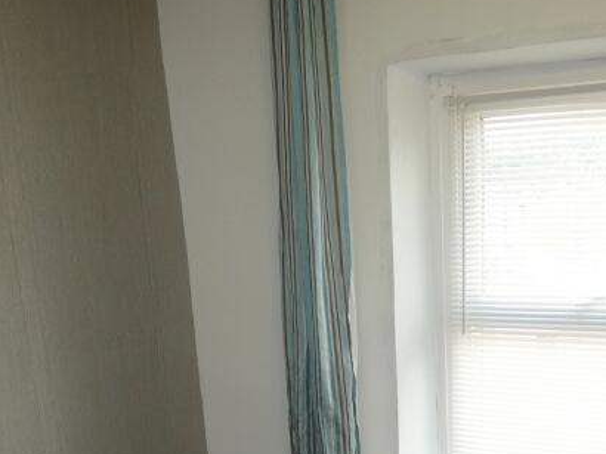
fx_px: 875
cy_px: 522
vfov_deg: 26.4
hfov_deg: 38.0
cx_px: 377
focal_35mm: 50
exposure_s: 1/60
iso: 125
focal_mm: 3.6
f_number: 2.8
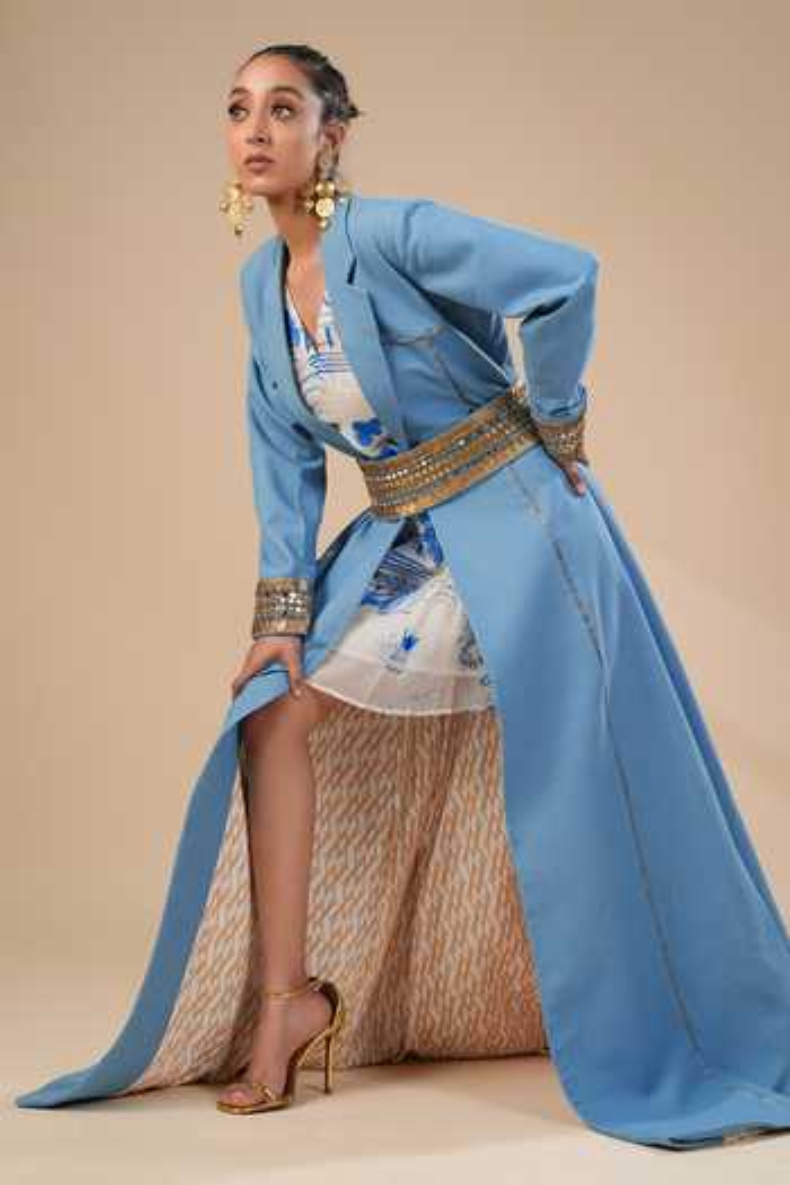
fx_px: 1646
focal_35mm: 50
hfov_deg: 27.0
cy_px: 592
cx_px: 395
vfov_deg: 39.6
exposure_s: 1/125
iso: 160
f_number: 2.8
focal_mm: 50
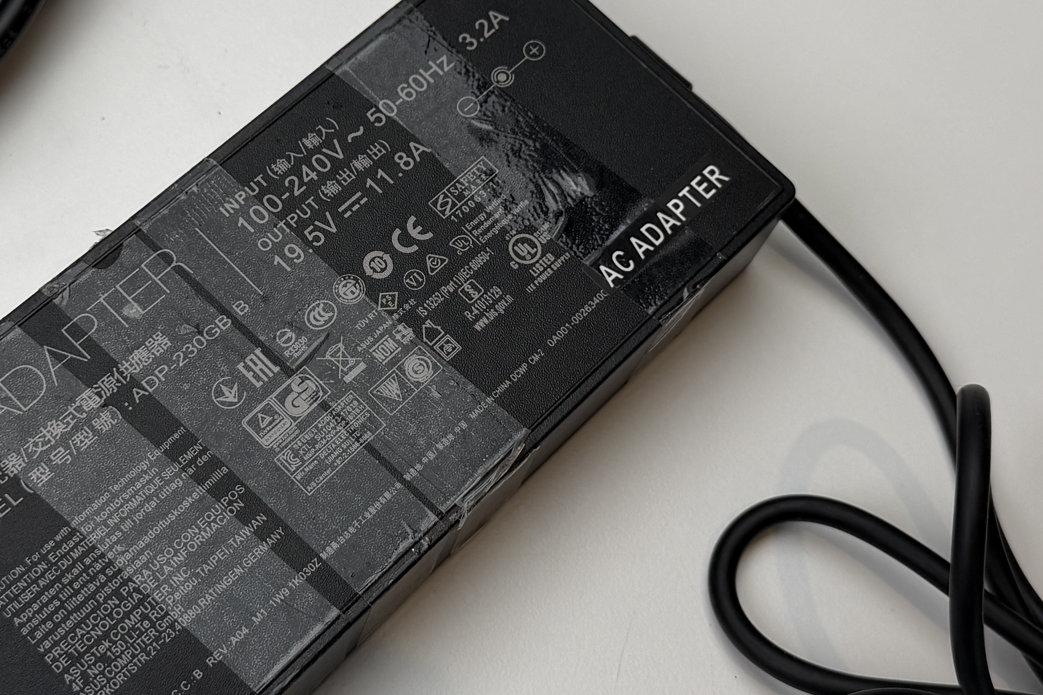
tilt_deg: -64.6
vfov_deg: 21.2
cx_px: 435
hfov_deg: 31.4
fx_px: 1854
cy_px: 265
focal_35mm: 64
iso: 80
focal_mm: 6.76
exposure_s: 1/637
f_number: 1.78
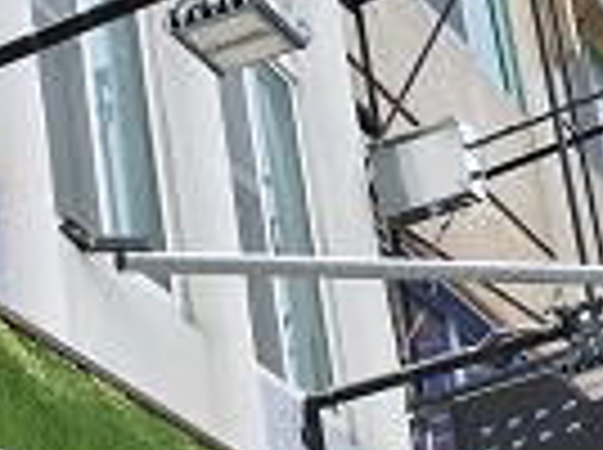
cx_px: 166
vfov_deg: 10.7
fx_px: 2330
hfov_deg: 14.7
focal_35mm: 134
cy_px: 662
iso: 100
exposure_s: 1/1000
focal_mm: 14
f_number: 2.8
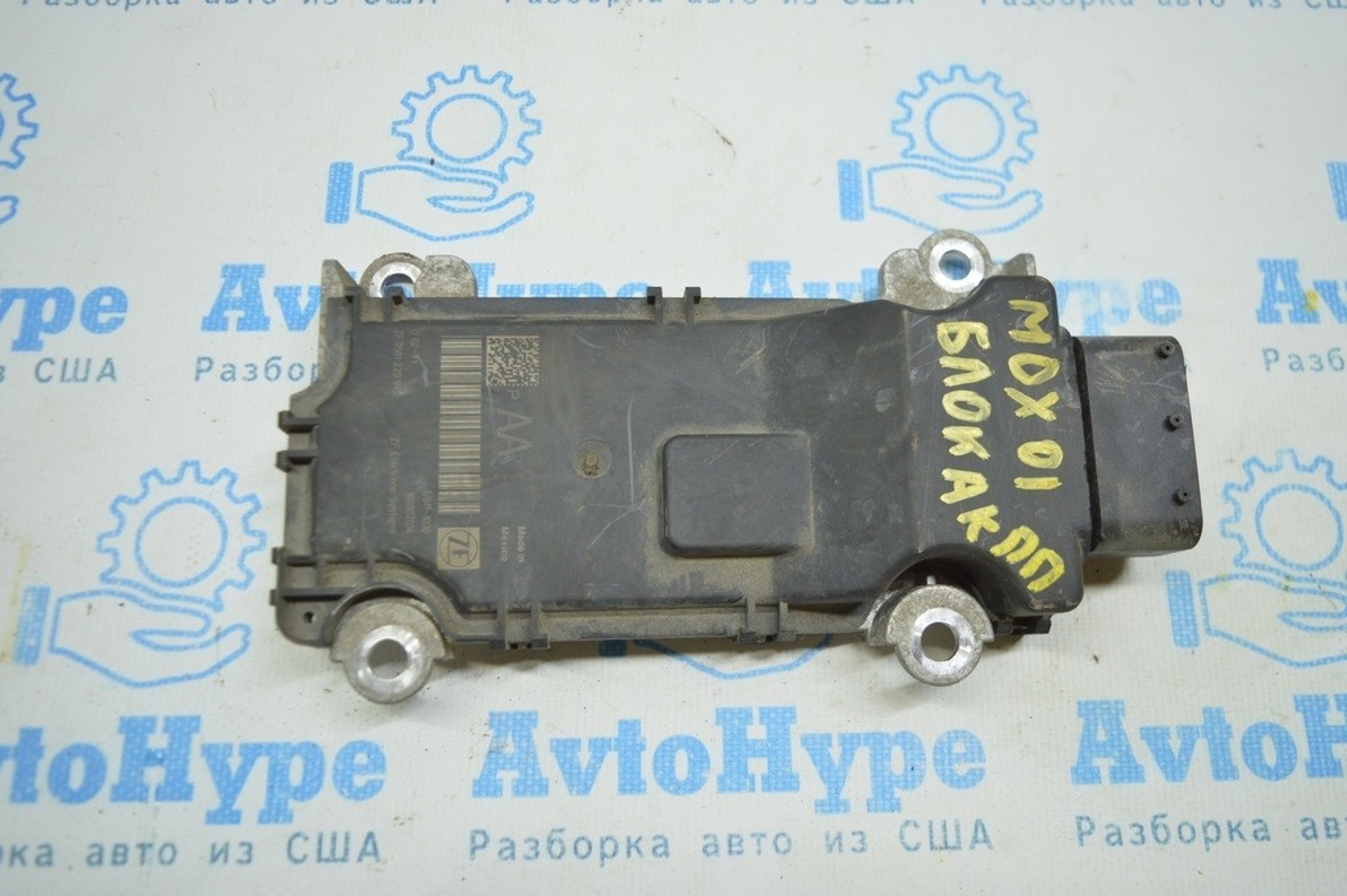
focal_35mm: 30
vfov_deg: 43.5
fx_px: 1122
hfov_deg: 62.0
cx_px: 674
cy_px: 448
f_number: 3.8
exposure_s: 1/60
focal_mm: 20
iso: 400
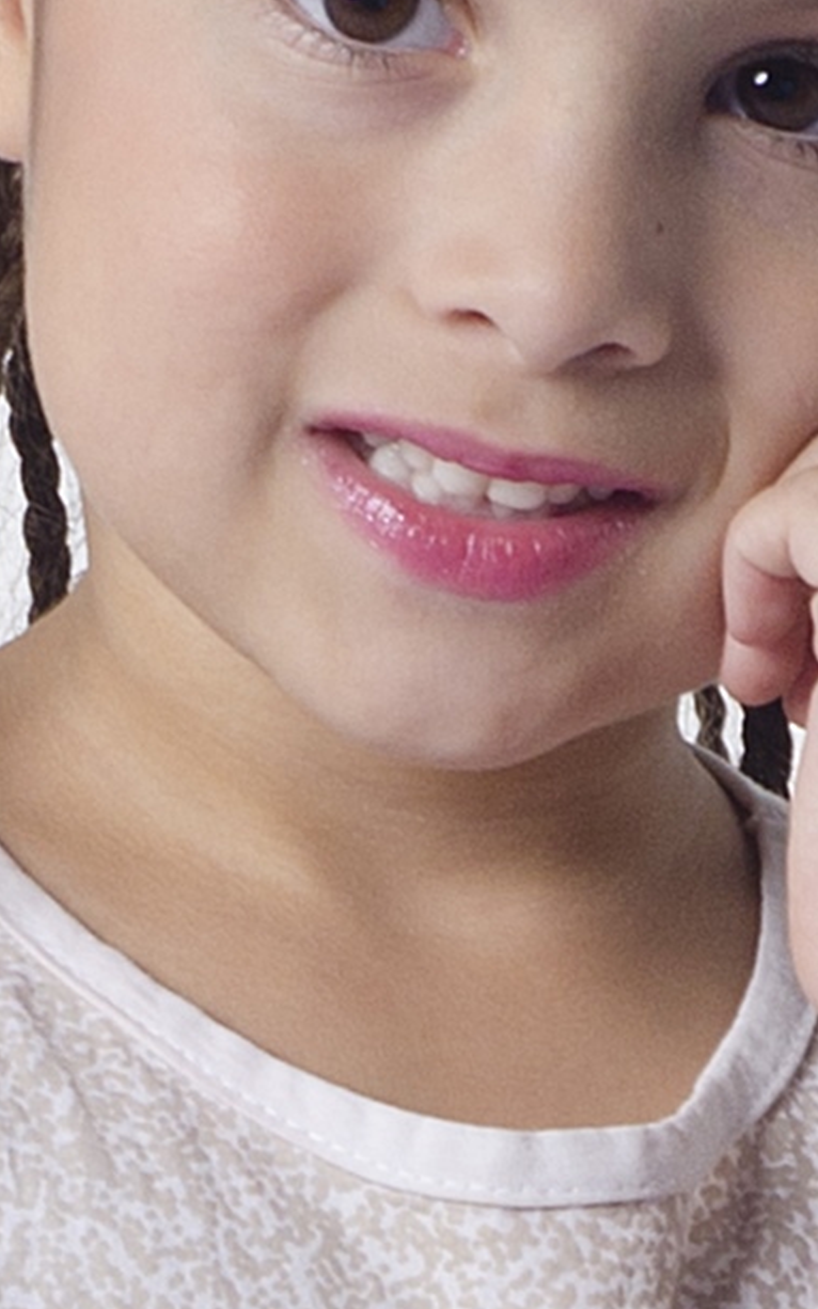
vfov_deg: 8.4
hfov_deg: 5.3
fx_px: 8884
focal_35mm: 249
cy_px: 1089
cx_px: 400
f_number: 6.3
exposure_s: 1/125
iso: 100
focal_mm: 50
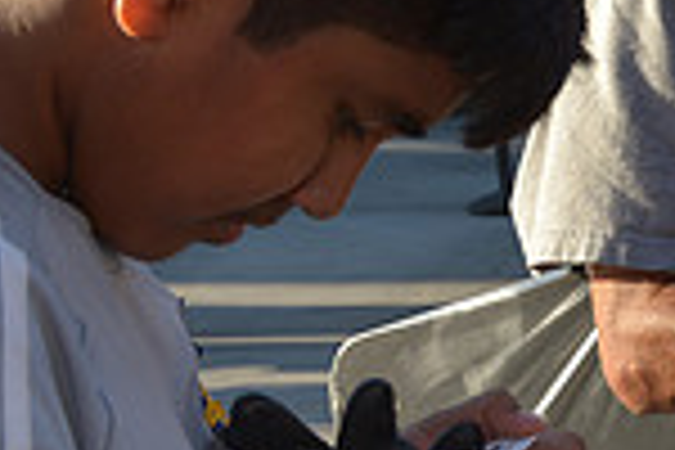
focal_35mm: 93
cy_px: 7
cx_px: 1048
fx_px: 1744
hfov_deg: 18.9
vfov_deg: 14.5
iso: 200
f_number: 8
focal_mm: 24
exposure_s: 1/250
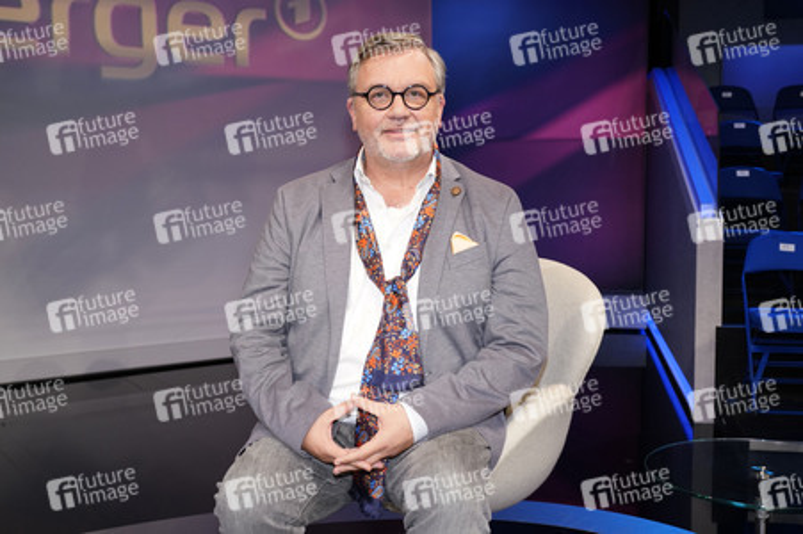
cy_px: 267
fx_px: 780
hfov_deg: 54.5
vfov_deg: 37.8
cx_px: 402
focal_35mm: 35
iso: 2000
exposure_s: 1/125
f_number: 5.6
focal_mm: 35
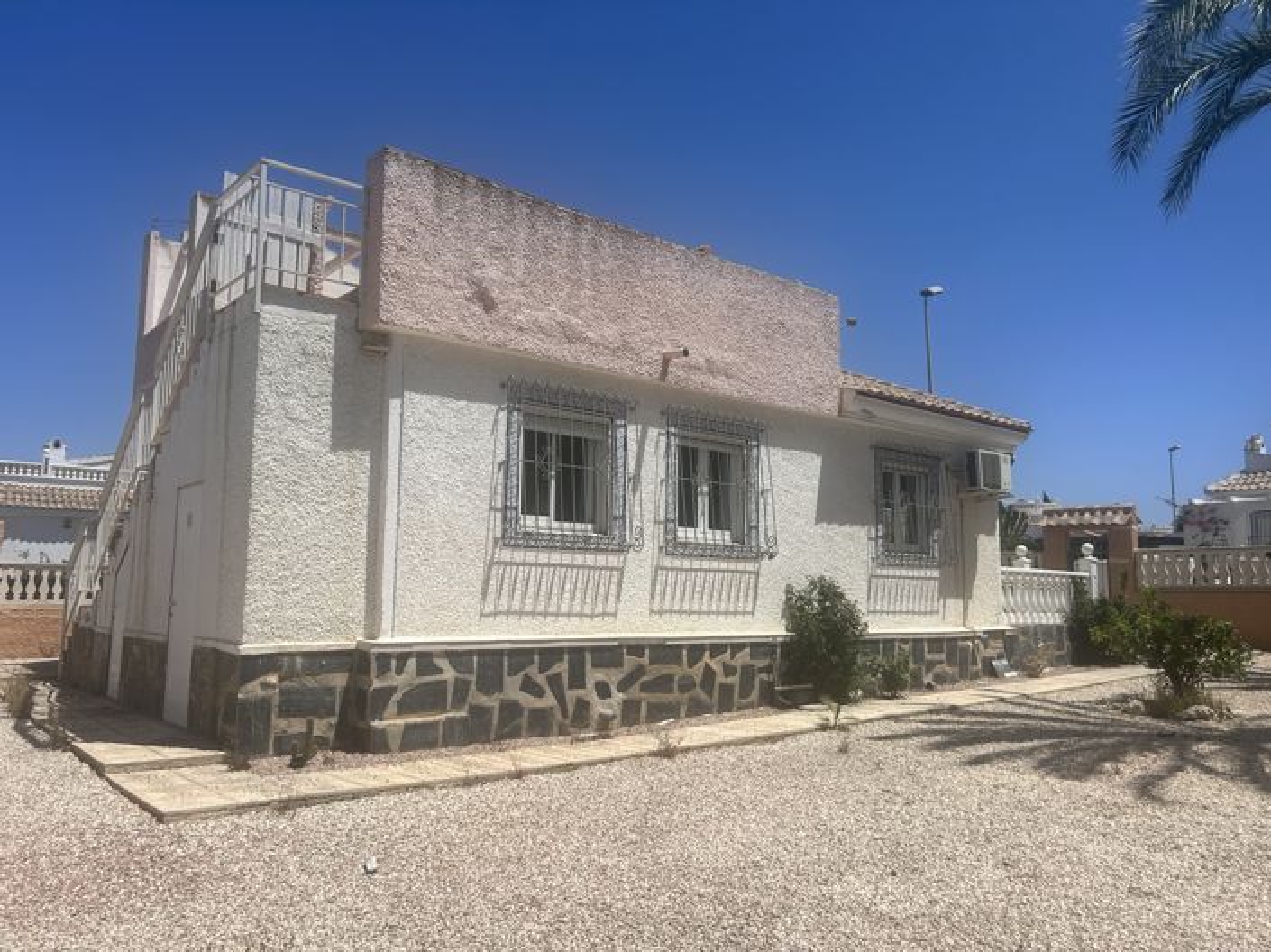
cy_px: 476
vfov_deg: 53.0
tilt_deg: +7.6
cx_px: 636
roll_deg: -0.1
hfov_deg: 67.3
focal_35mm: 26
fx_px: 954
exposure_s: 1/8696
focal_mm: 5.7
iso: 50
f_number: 1.5
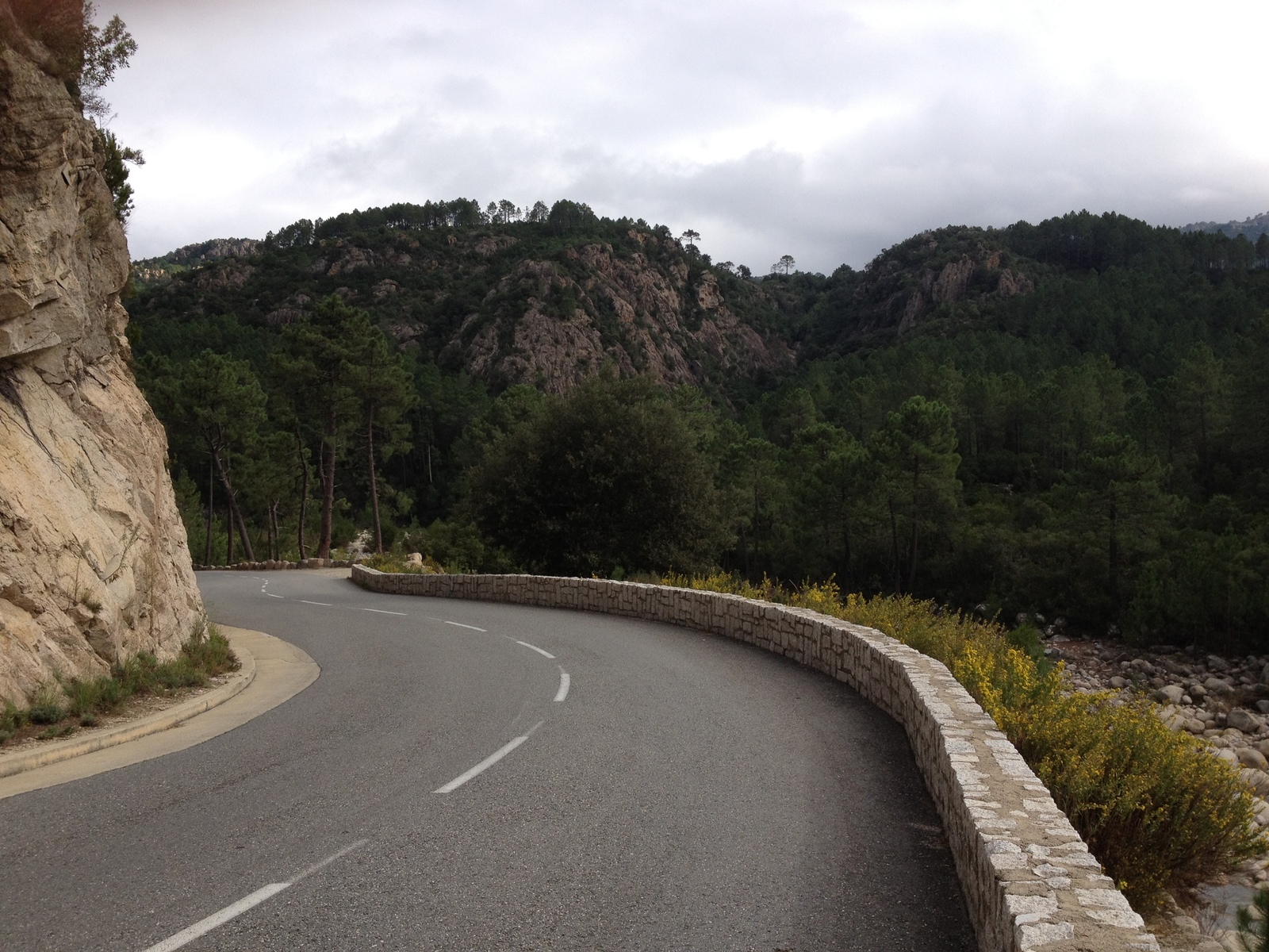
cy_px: 476
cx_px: 634
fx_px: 1283
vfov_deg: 40.7
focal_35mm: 35
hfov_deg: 52.6
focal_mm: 4.28
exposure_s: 1/1227
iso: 64
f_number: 2.4
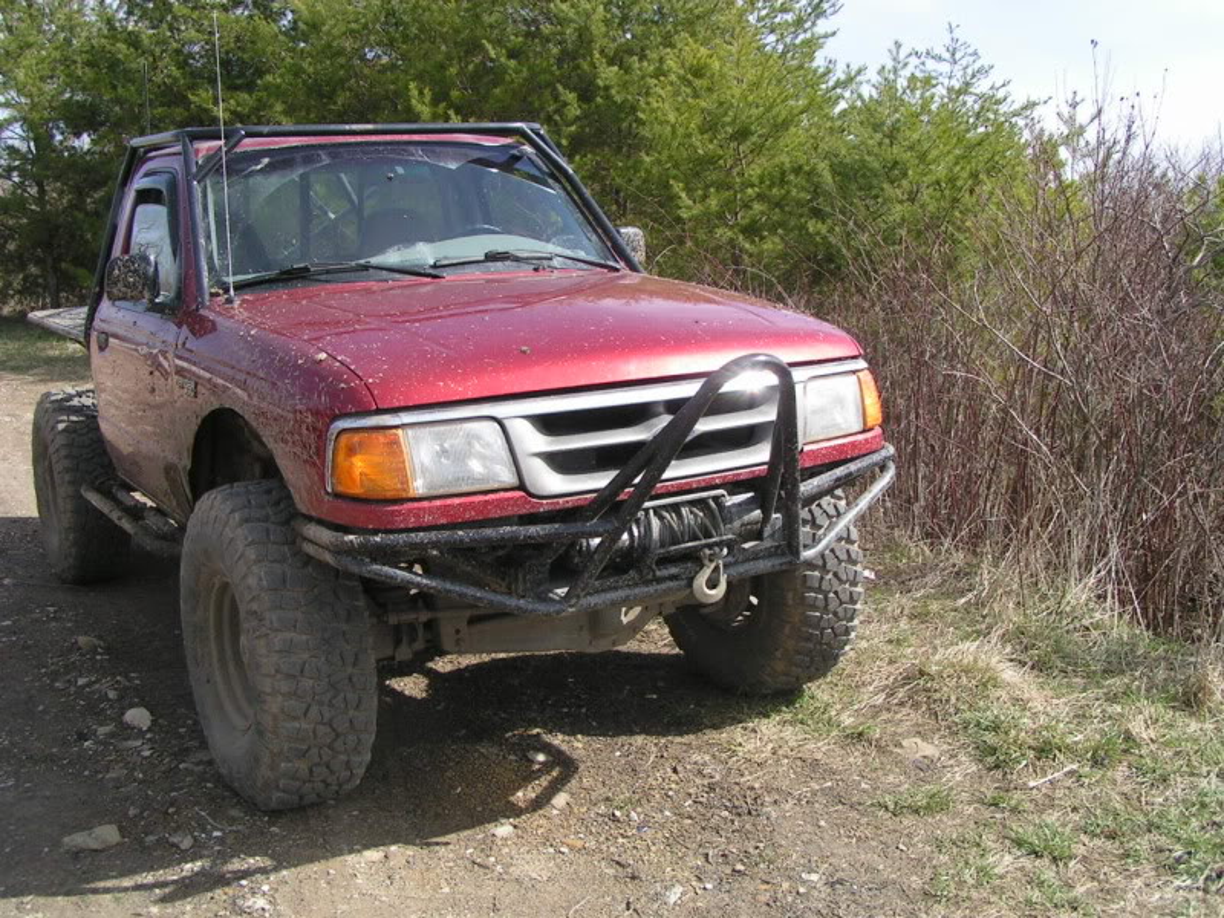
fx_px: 1344
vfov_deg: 37.7
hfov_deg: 49.0
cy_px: 459
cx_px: 612
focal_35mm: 38
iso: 50
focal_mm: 5.8
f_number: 5.6
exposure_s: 1/320
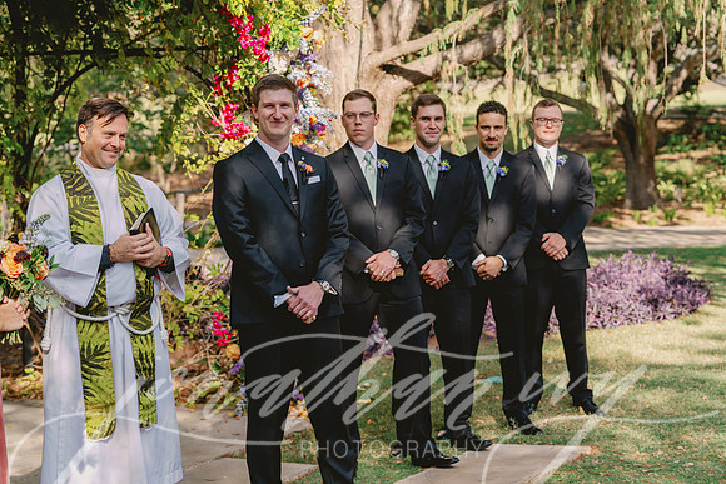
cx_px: 363
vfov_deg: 18.4
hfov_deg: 27.3
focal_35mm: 74
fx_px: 1493
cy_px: 242
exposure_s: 1/500
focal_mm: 74
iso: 200
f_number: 4
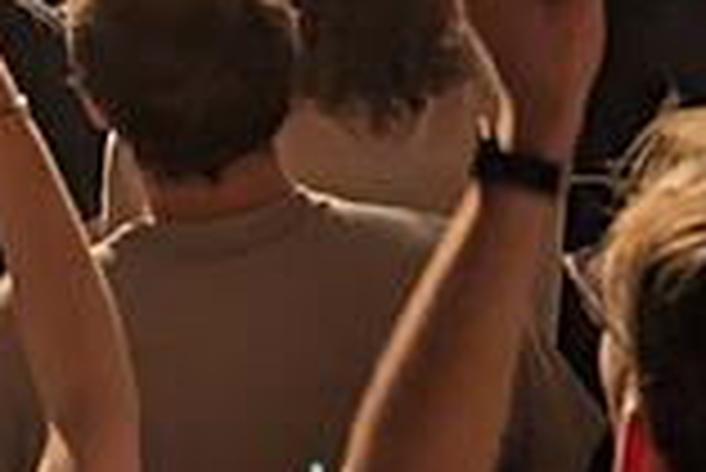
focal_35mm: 127
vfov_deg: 10.1
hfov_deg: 15.4
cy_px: -459
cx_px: -184
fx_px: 2493
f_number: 1.68
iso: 84
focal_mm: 6.9
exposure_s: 1/100
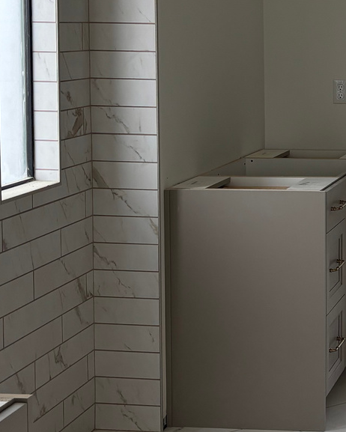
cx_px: 498
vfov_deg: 21.1
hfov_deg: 15.9
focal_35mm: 90
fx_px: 1151
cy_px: 111
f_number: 1.6
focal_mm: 5.96
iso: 64
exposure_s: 1/166
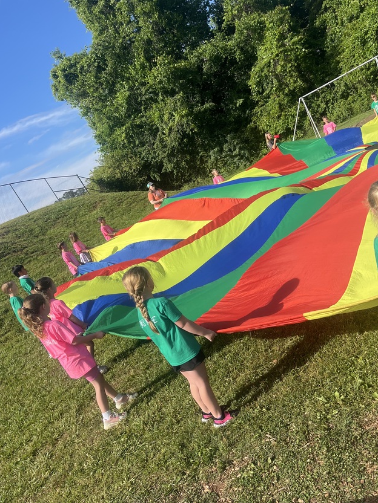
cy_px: 245
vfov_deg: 56.8
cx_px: 212
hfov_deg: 44.1
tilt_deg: -9.2
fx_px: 466
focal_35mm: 32
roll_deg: +31.7
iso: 50
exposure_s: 1/2358
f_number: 1.6
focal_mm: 5.1
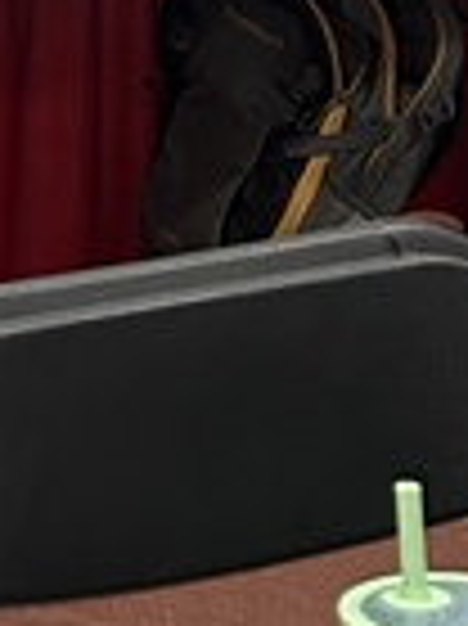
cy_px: -522
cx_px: -832
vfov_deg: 9.8
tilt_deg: -6.7
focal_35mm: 192
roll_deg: +0.8
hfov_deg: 7.1
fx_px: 3466
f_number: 1.5
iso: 200
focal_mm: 5.7
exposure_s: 1/60
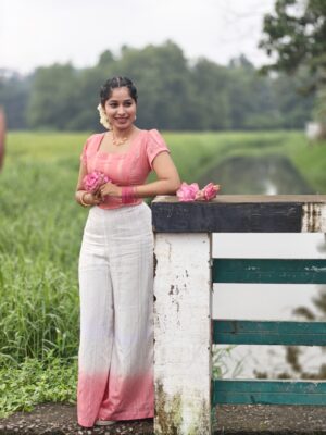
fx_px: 917
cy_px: 218
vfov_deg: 26.7
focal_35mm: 73
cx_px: 163
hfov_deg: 20.2
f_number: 1.4
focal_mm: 13.85
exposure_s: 1/200
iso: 160
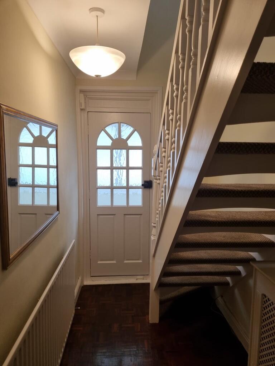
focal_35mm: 26
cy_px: 183
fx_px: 275
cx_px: 138
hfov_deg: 53.1
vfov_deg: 67.3
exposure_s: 1/100
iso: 160
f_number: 1.8
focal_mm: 5.4
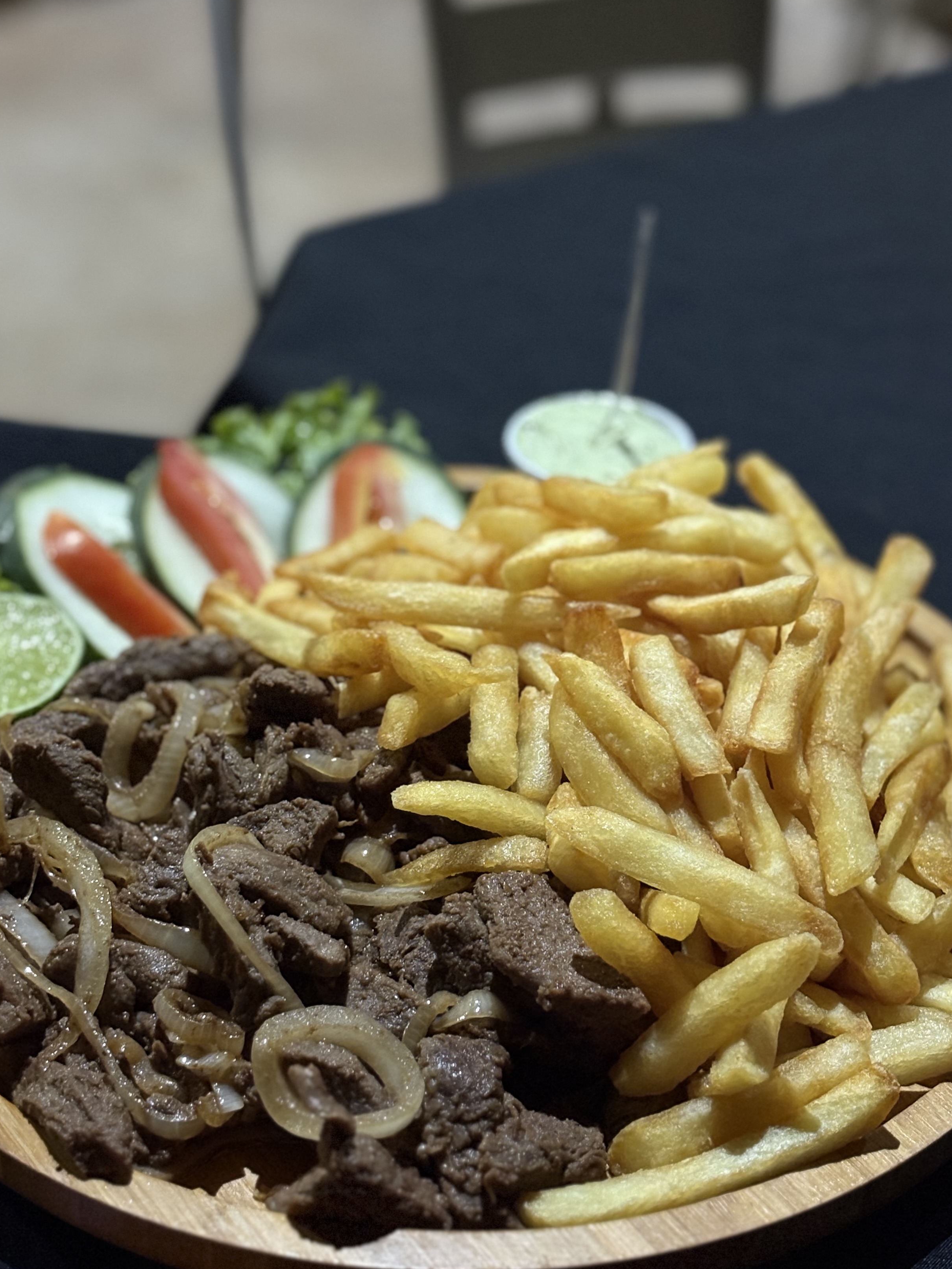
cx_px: 472
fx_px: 2384
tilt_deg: -32.5
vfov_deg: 29.8
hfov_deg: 22.6
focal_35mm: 65
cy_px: 644
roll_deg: -1.6
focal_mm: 5.96
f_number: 1.6
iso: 400
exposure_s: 1/29
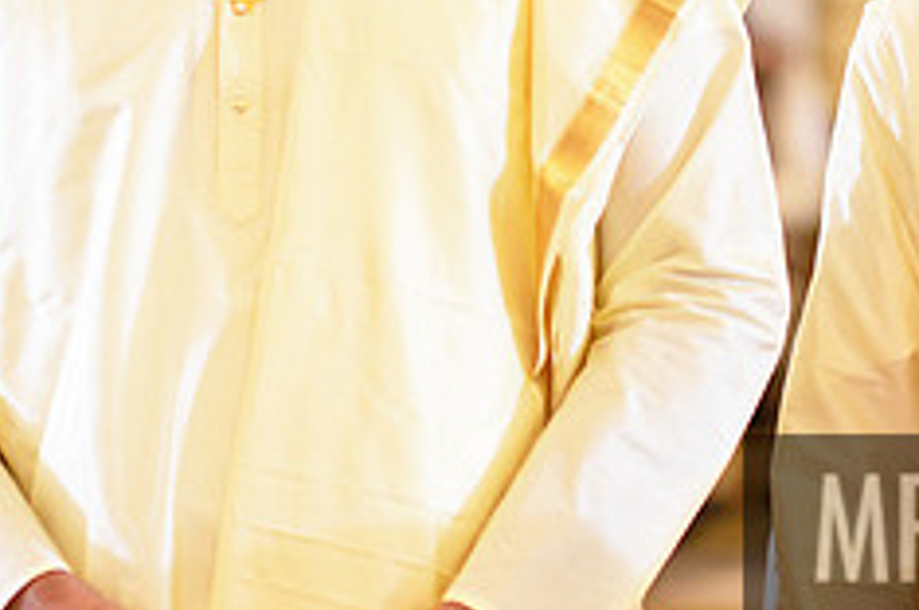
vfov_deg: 6.5
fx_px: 5353
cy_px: -74
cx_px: 309
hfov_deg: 9.8
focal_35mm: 210
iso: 2500
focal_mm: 85
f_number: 2.2
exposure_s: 1/250
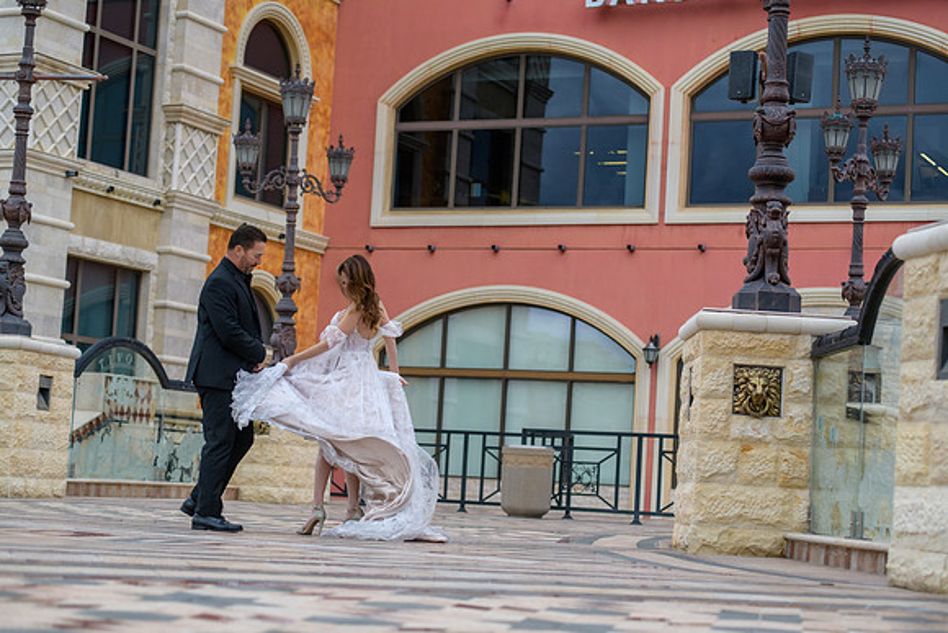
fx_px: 1844
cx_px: 474
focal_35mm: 70
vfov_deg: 19.5
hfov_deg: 28.8
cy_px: 316
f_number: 2.8
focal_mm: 70
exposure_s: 1/3200
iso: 400
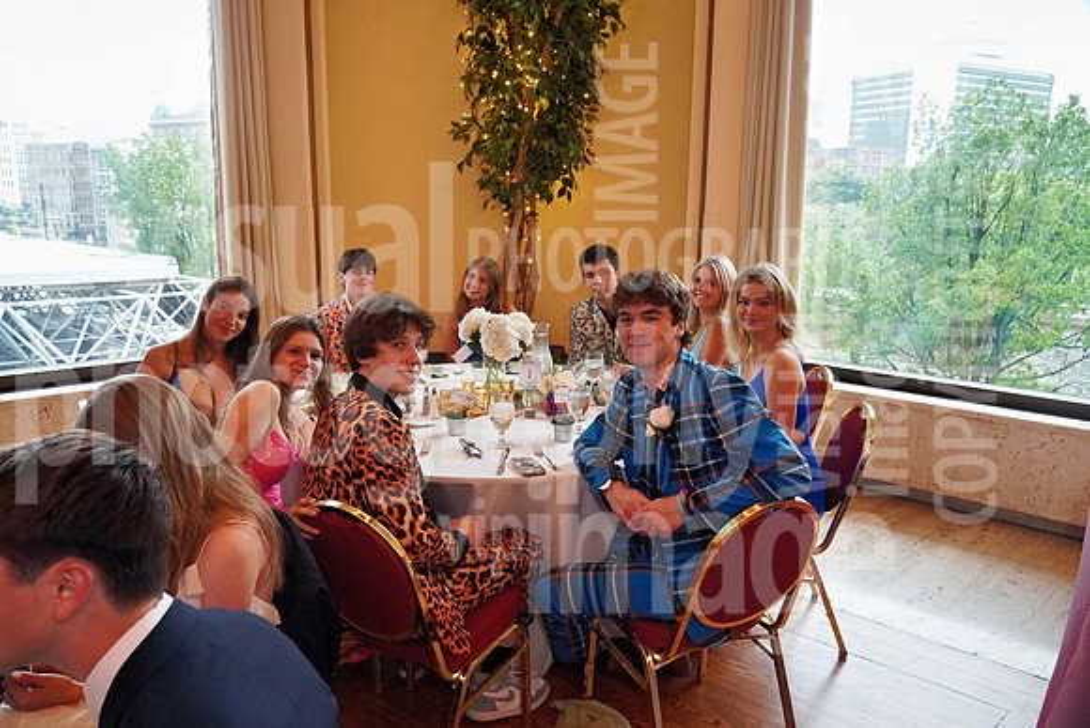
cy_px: 364
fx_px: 818
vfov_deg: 48.0
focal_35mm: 27
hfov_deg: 67.4
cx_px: 545
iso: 3200
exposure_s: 1/50
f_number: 5.6
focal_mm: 18
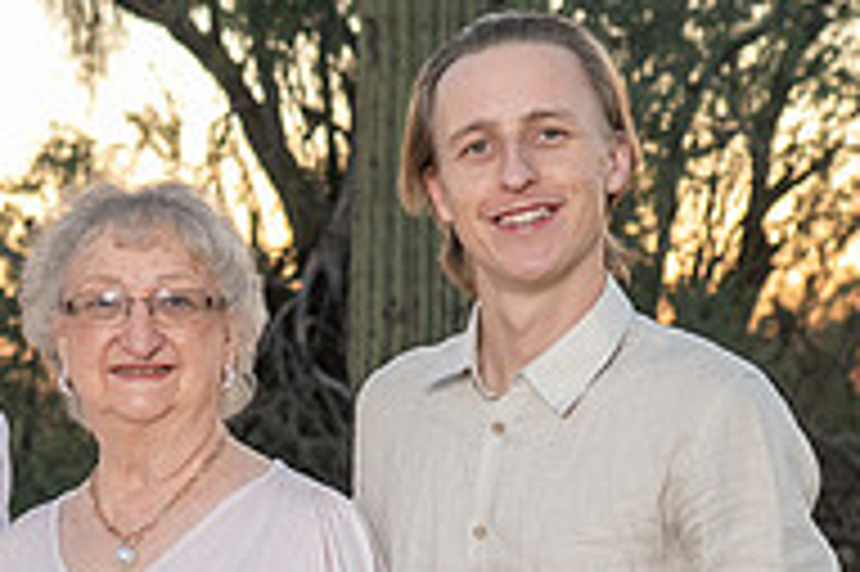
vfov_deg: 8.6
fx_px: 3771
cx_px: -63
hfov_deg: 12.8
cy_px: 673
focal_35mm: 158
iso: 500
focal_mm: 52
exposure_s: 1/125
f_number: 5
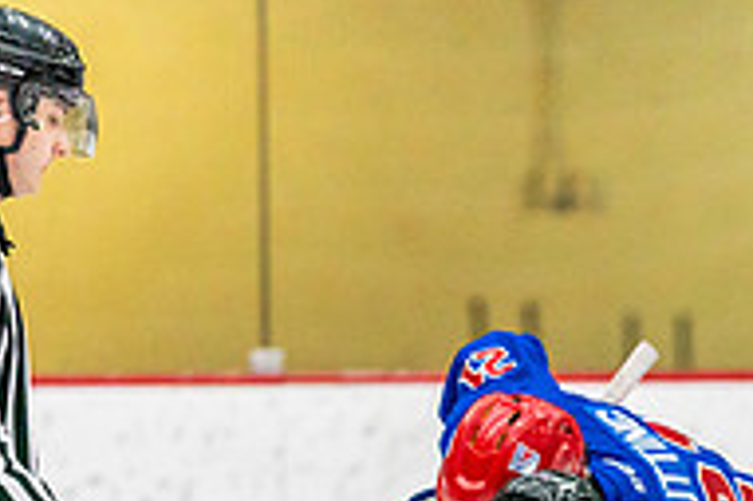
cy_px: 653
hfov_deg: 3.1
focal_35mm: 669
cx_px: 598
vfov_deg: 2.0
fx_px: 13981
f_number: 2.8
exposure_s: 1/1250
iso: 3200
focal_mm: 200
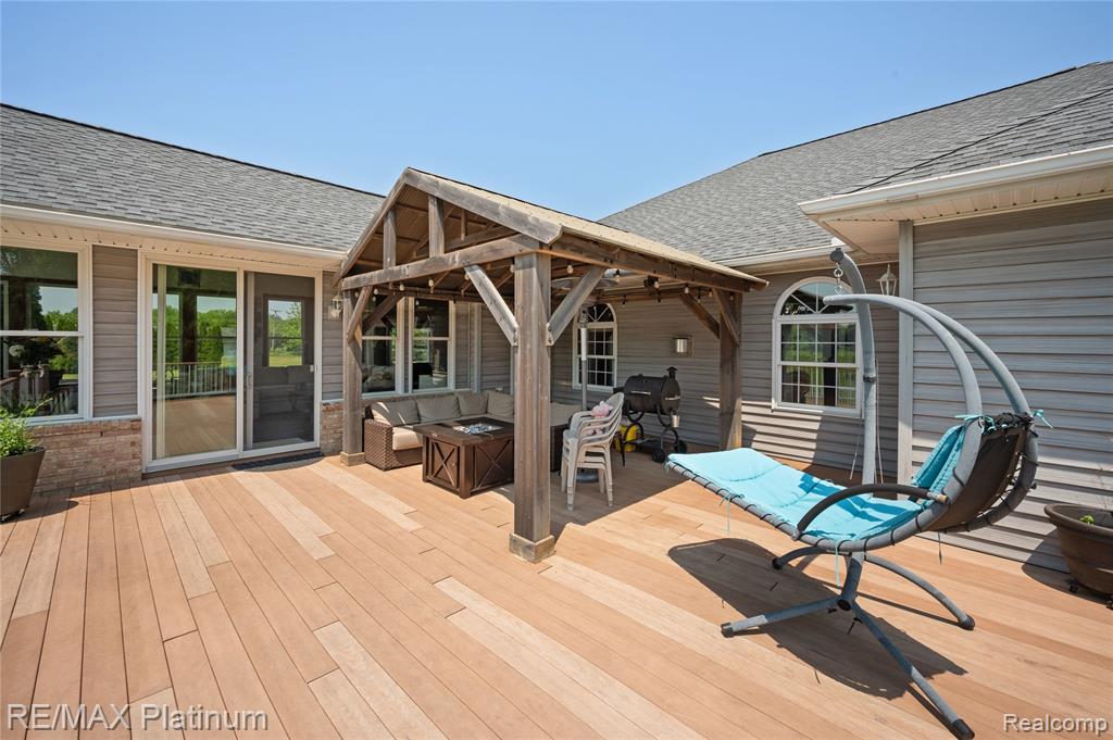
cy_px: 370
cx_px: 556
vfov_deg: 81.1
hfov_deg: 104.3
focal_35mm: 14
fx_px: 432
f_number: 11
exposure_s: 1/100
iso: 100
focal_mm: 14
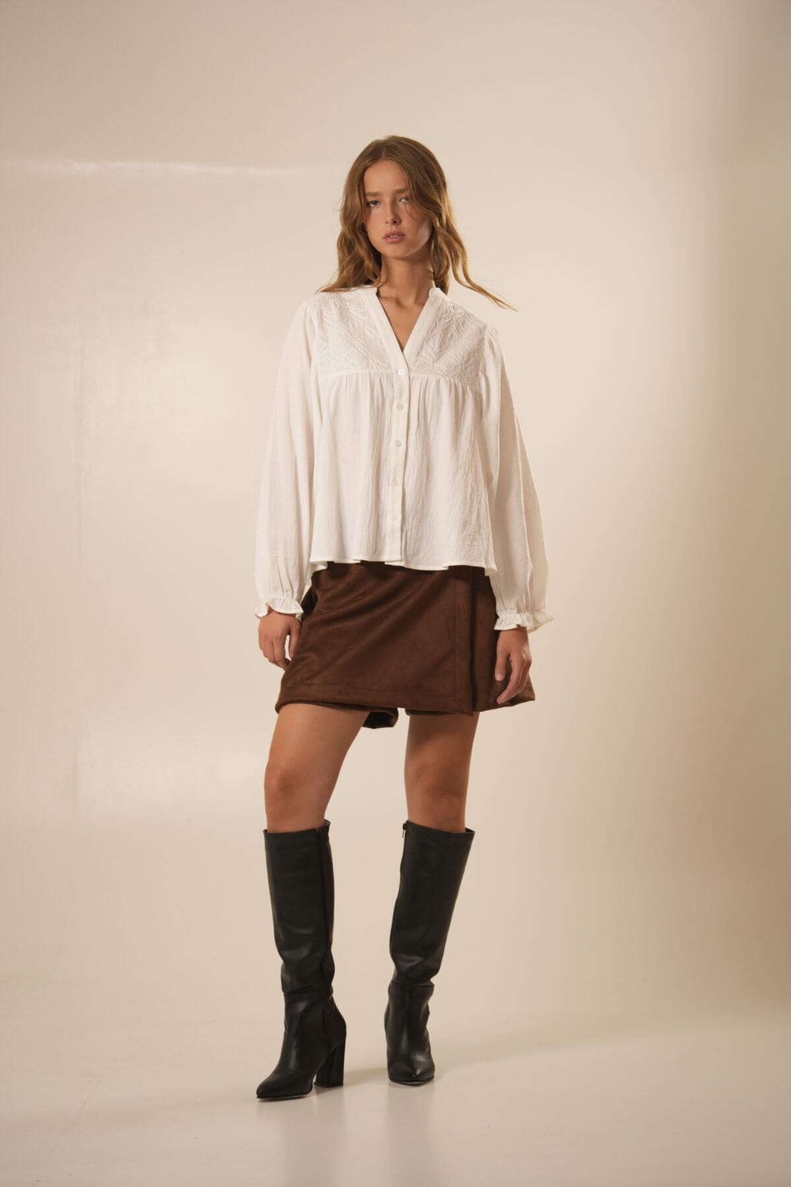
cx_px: 396
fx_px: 2505
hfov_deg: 17.9
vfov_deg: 26.7
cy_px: 594
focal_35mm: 76
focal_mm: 76
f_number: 4
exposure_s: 1/125
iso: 1000
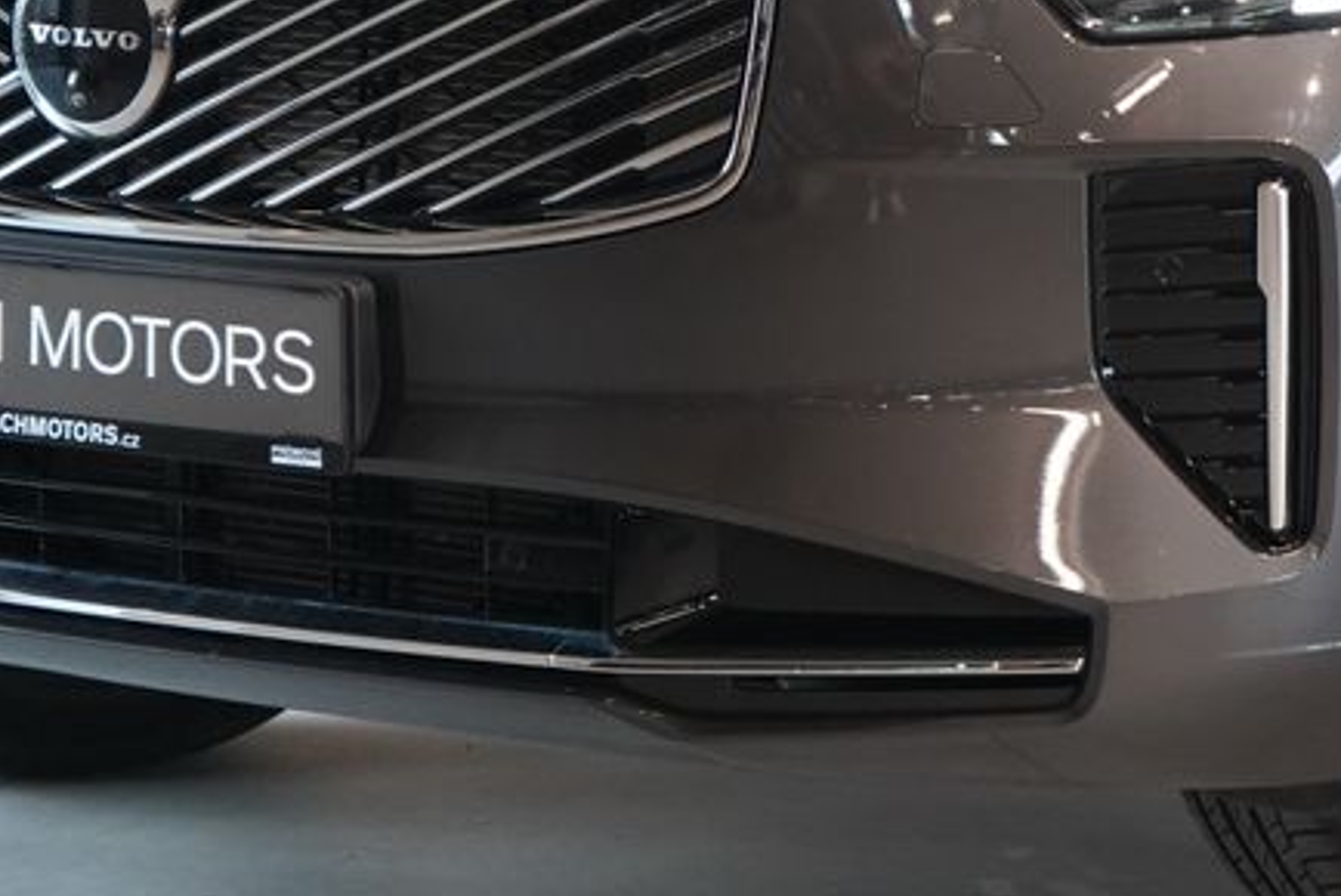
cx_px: 887
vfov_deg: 8.3
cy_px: 97
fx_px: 6150
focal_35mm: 165
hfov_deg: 12.4
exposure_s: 1/160
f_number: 5.6
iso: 5000
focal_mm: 70
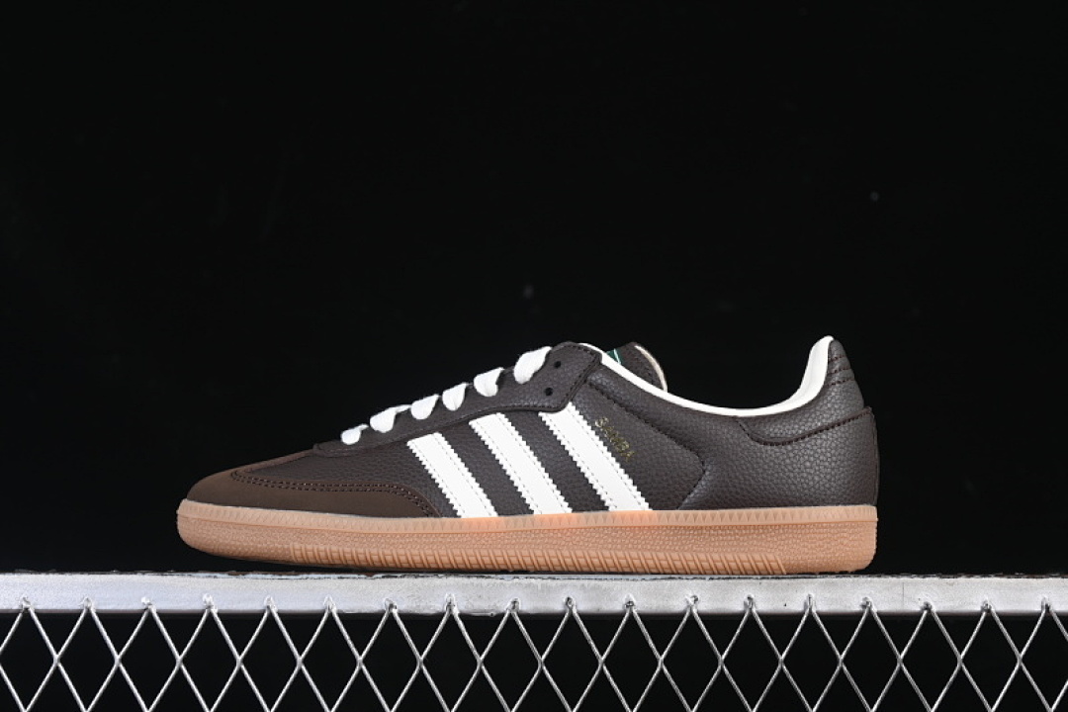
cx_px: 534
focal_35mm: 75
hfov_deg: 27.0
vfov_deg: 18.2
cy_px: 356
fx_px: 2225
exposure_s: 1/50
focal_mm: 50
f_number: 6.3
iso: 160
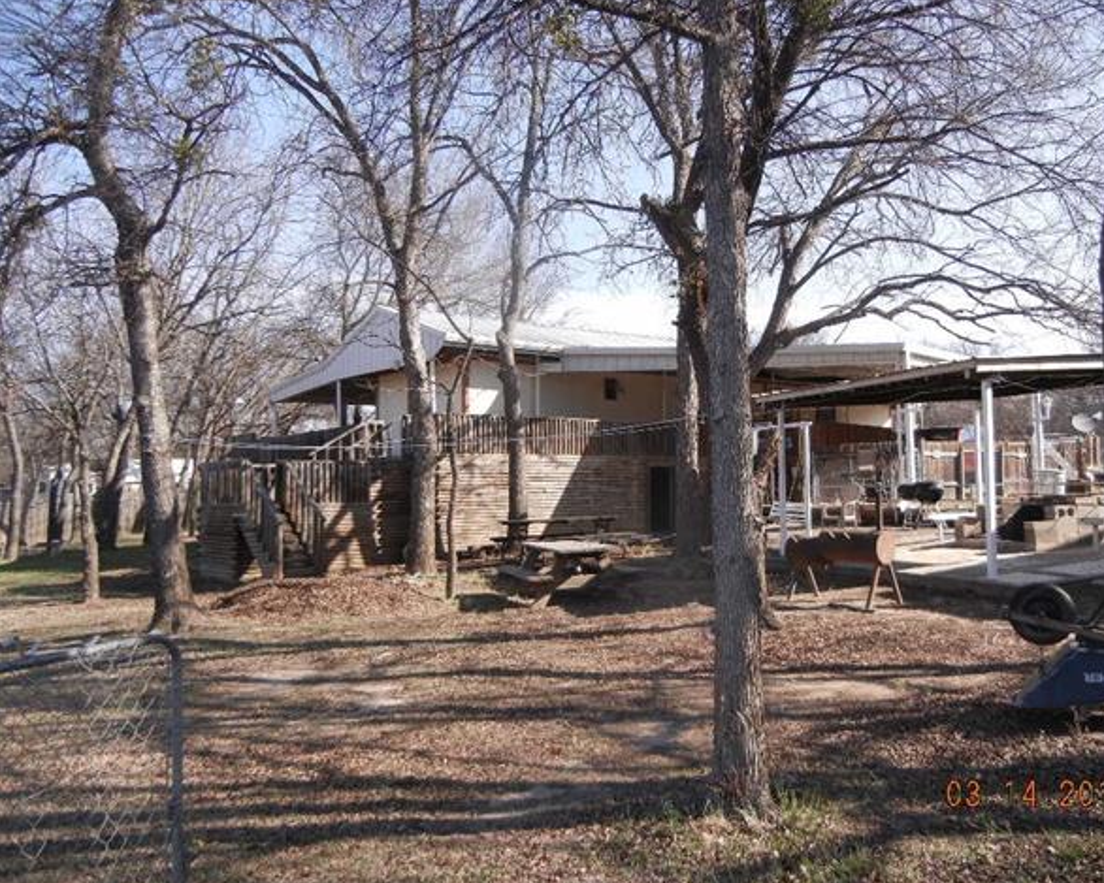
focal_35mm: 32
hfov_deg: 55.6
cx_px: 601
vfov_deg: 45.8
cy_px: 437
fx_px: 1046
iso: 160
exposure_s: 1/569
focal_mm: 5.4
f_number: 3.5
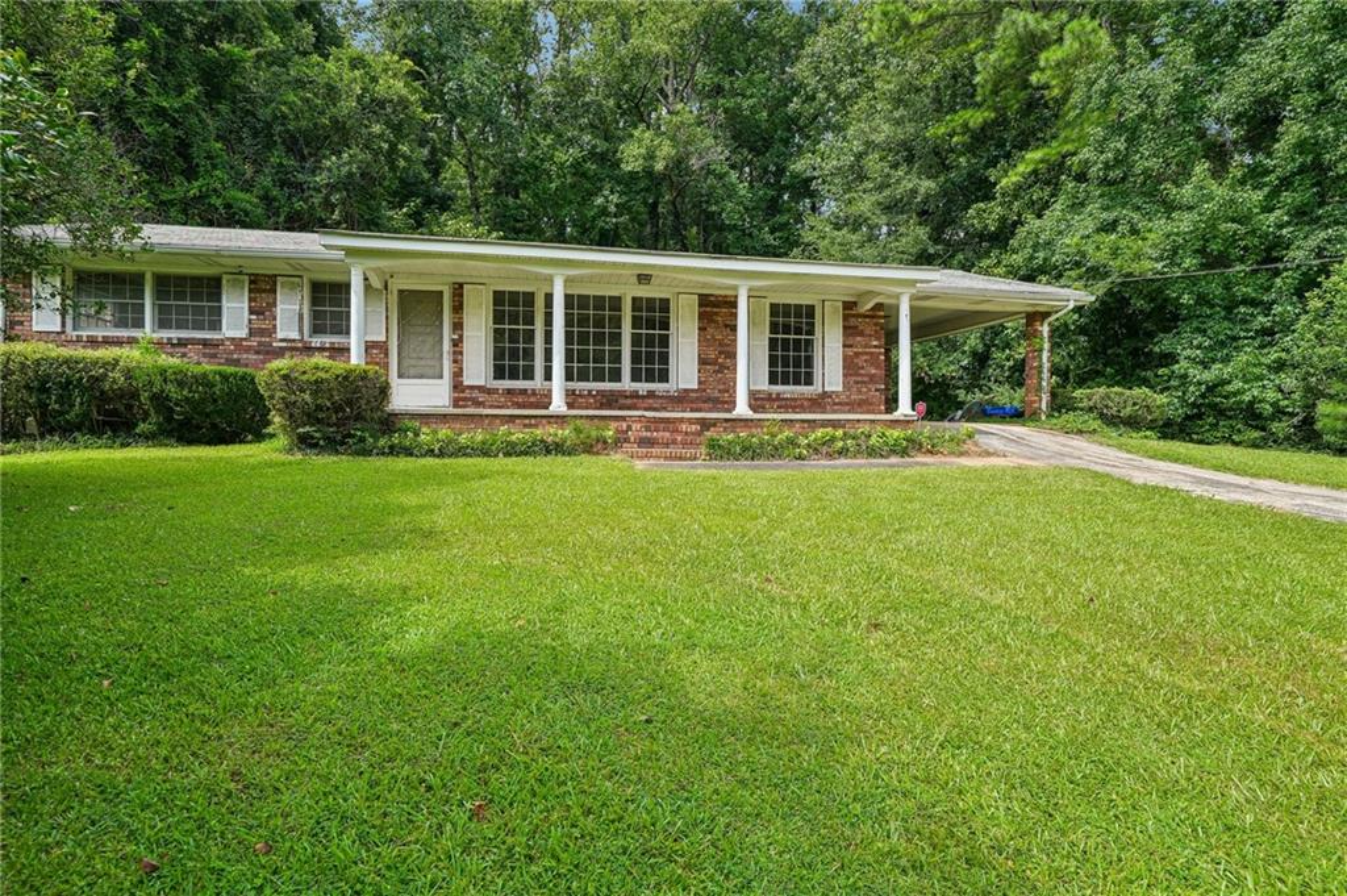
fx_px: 561
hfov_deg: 100.4
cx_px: 674
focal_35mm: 15
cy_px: 448
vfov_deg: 77.2
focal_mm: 15
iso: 100
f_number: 8
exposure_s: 1/60
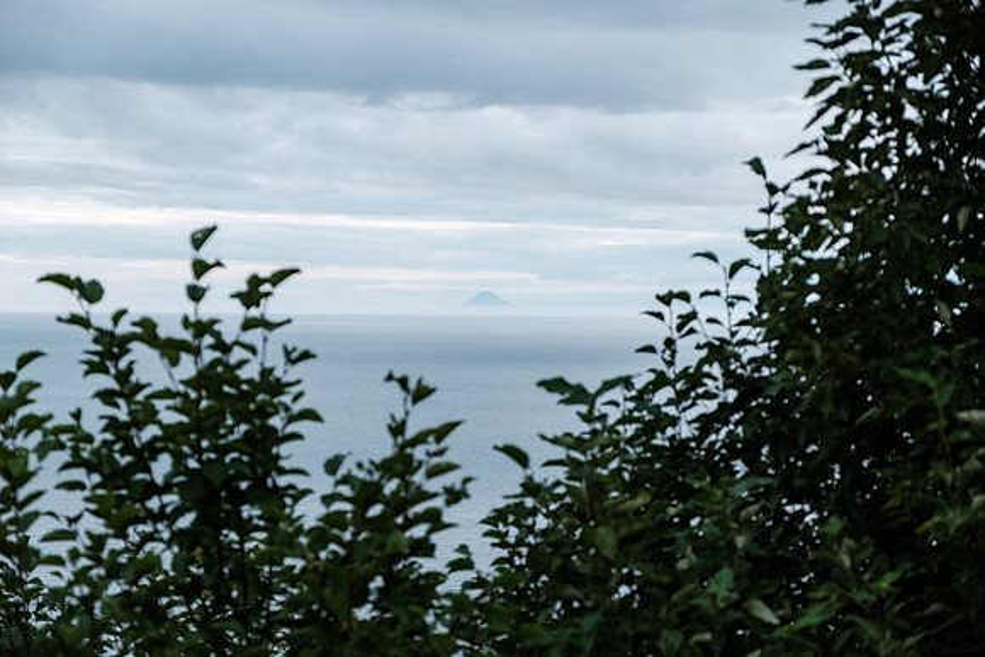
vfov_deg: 16.5
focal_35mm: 83
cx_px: 492
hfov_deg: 24.5
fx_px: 2271
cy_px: 328
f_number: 3.6
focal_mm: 55
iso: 320
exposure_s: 1/640
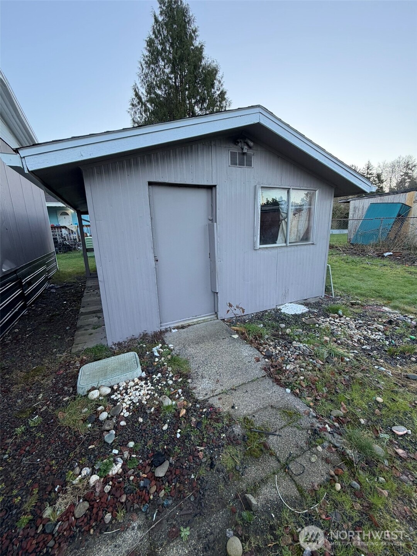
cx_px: 208
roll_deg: +1.2
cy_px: 278
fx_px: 225
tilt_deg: -13.5
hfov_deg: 85.7
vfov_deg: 102.1
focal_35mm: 14
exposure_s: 1/125
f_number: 2.2
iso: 50
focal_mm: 2.22
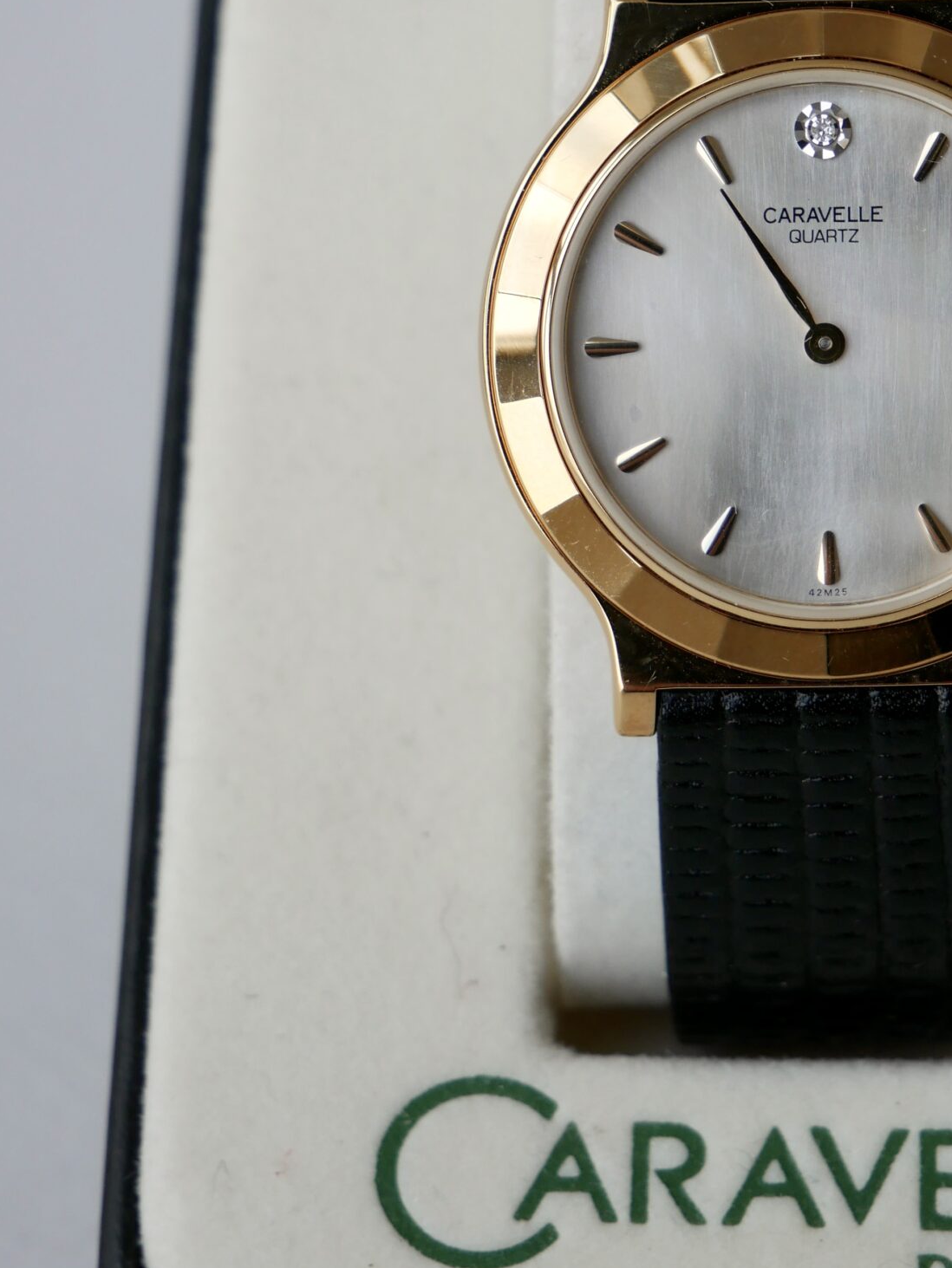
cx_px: 774
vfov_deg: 15.6
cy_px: 350
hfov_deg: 11.7
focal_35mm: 126
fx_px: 4618
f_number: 5.3
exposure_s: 1/160
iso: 200
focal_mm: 36
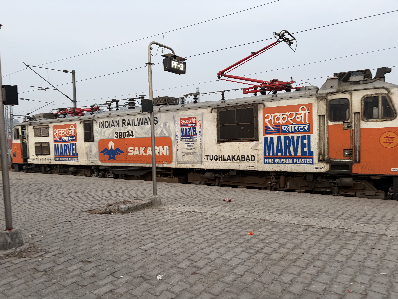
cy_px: 150
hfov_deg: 67.3
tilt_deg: -1.1
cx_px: 199
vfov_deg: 53.1
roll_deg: +0.5
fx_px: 299
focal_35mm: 26
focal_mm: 5.96
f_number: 1.6
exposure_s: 1/42
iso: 125
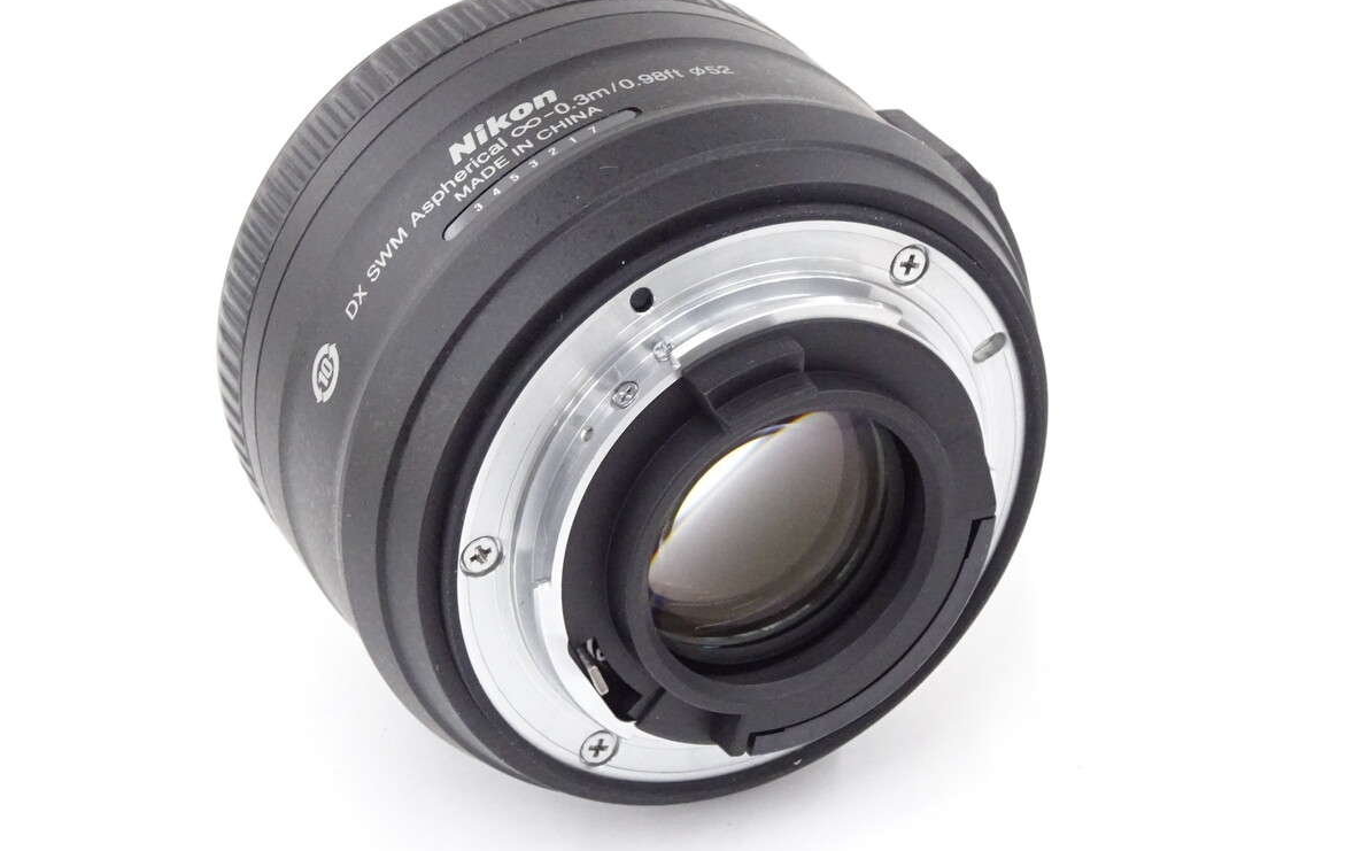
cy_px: 381
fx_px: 2708
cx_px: 682
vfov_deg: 17.9
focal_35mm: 73
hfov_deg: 28.2
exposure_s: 1/80
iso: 1000
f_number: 4.5
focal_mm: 11.66
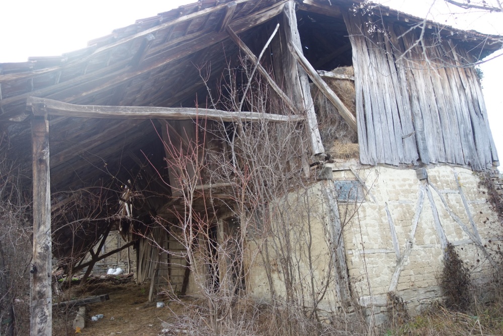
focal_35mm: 28
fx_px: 391
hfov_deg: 65.5
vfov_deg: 46.4
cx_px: 252
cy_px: 168
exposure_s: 1/125
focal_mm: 10.4
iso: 125
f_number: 1.8
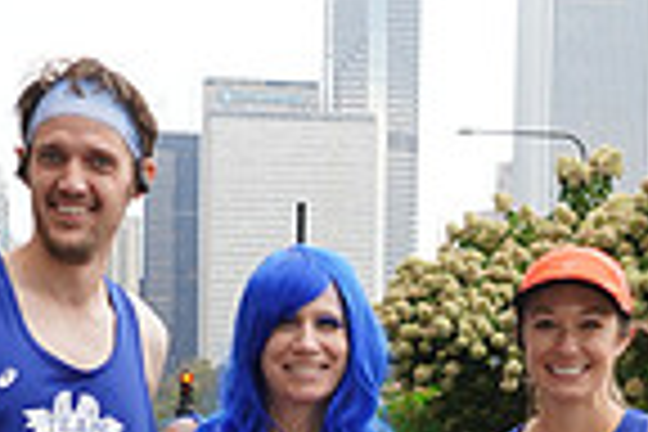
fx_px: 2322
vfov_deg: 10.3
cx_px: 346
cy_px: 632
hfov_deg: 15.9
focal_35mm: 129
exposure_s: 1/100
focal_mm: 32
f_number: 5
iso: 500
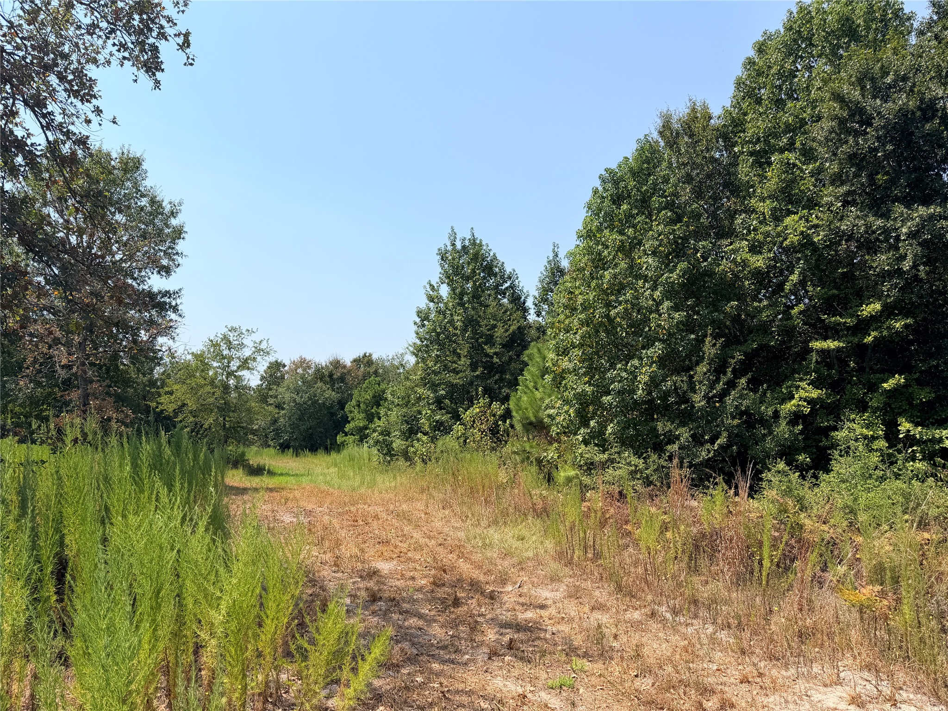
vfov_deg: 56.8
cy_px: 356
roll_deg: +2.4
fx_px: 657
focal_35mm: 24
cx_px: 474
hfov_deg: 71.6
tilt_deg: +6.1
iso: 80
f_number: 1.78
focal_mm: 6.76
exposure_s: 1/4975
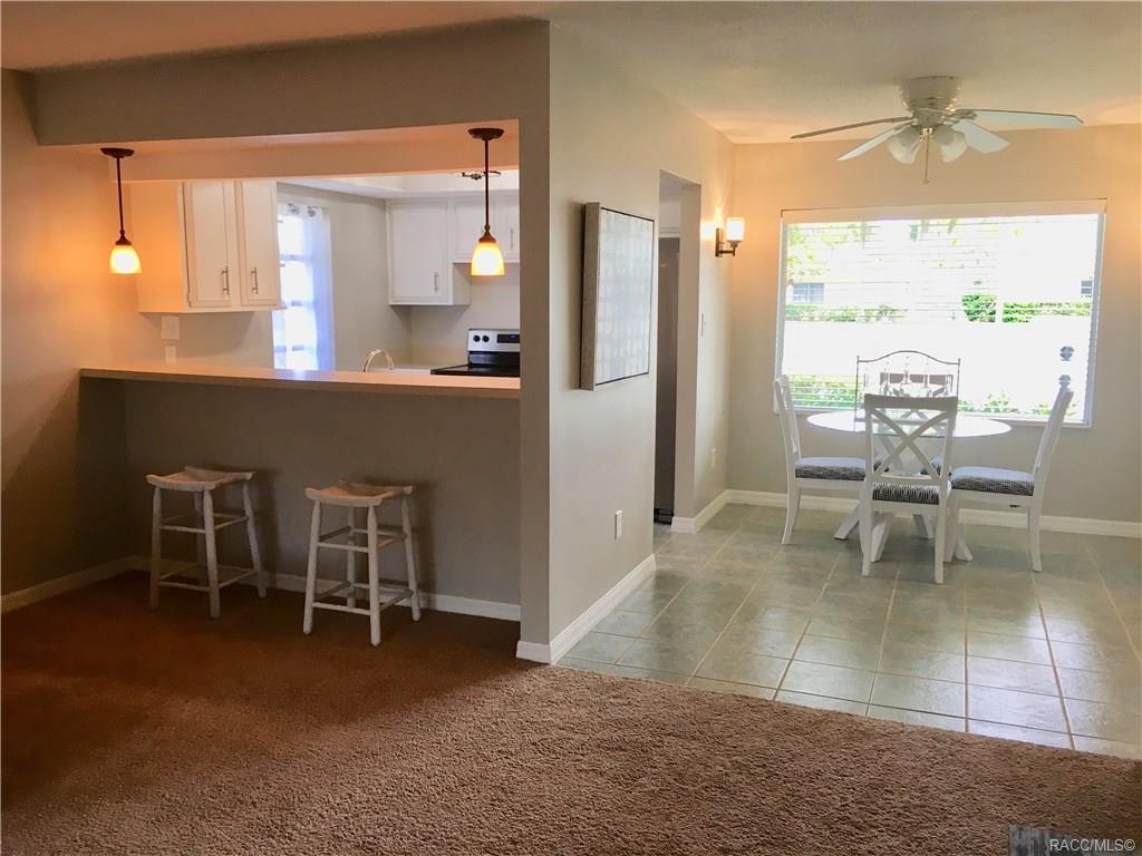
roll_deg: -0.3
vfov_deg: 48.2
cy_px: 428
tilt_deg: -7.7
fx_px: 957
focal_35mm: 29
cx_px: 571
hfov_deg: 61.7
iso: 25
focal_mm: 4.15
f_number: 2.2
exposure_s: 1/30
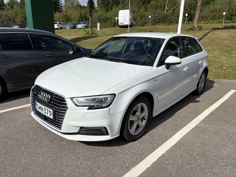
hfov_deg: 67.3
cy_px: 88
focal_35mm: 26
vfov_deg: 53.1
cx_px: 118
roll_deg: -1.2
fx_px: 177
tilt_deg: -17.1
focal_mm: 5.96
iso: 50
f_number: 1.6
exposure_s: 1/7813
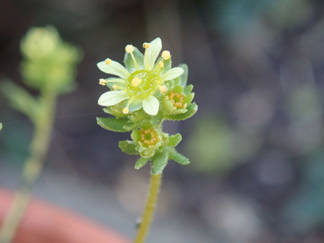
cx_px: 162
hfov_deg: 19.4
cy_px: 121
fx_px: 945
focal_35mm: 101
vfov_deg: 14.6
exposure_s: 1/160
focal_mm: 18
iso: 800
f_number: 4.9
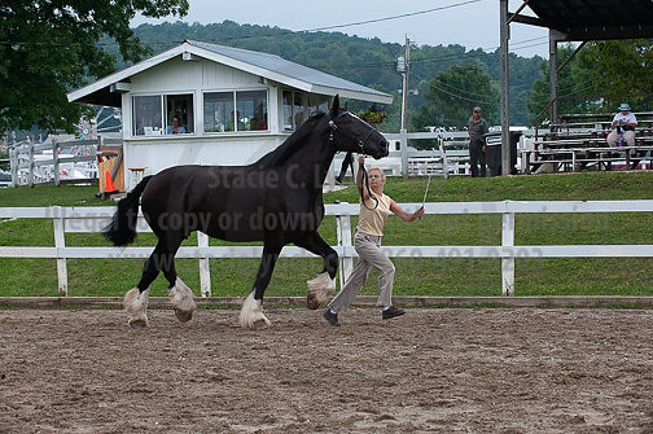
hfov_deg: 17.7
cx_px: 326
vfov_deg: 11.8
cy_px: 217
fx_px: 2102
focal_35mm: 116
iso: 1250
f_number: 5.6
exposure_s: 1/1250
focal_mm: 116
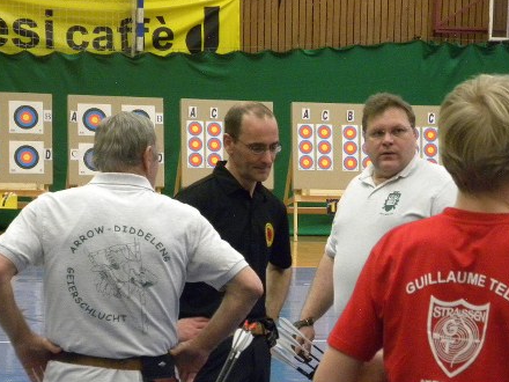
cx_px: 301
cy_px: 226
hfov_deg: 11.6
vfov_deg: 8.7
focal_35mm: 170
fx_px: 2500
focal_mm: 20.8
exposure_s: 1/23
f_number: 4
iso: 400
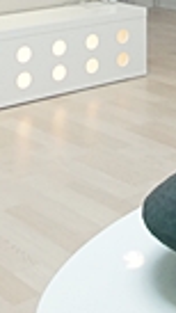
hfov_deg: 12.6
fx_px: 764
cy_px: -158
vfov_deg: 20.0
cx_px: 245
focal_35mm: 92
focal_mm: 10
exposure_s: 1/60
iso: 800
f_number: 7.1
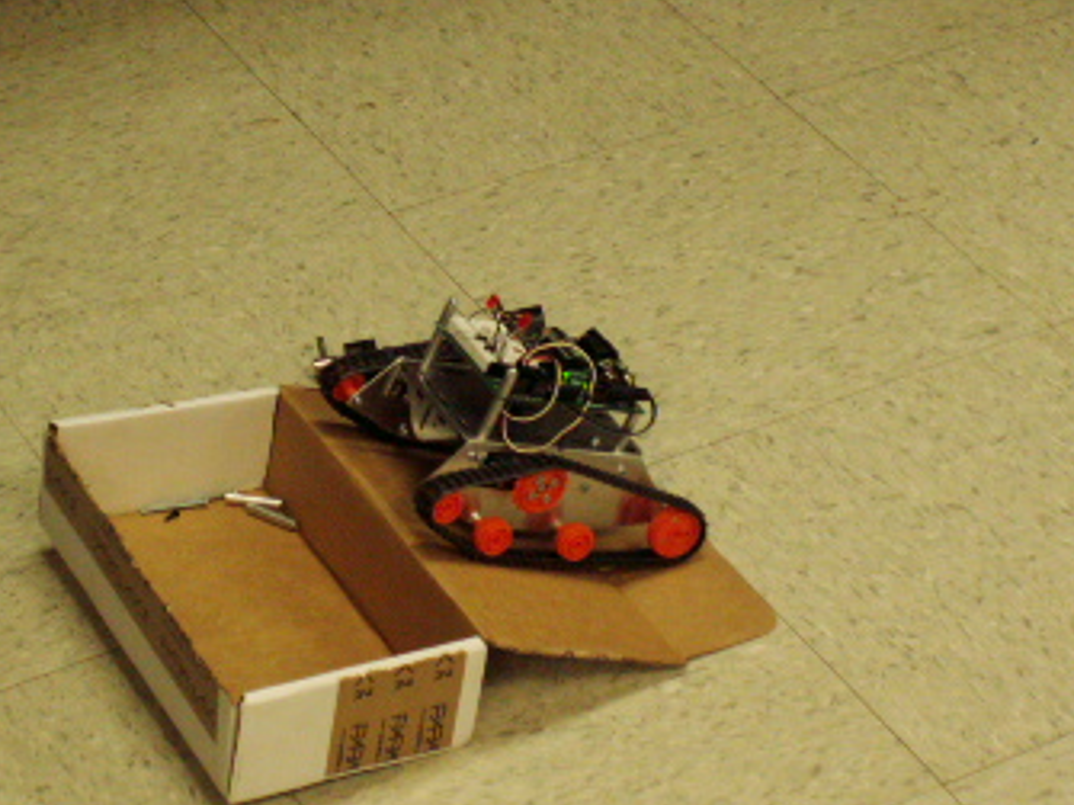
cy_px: 372
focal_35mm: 107
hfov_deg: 18.4
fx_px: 3319
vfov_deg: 13.8
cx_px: 455
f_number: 3.2
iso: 125
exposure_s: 1/40
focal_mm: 9.25
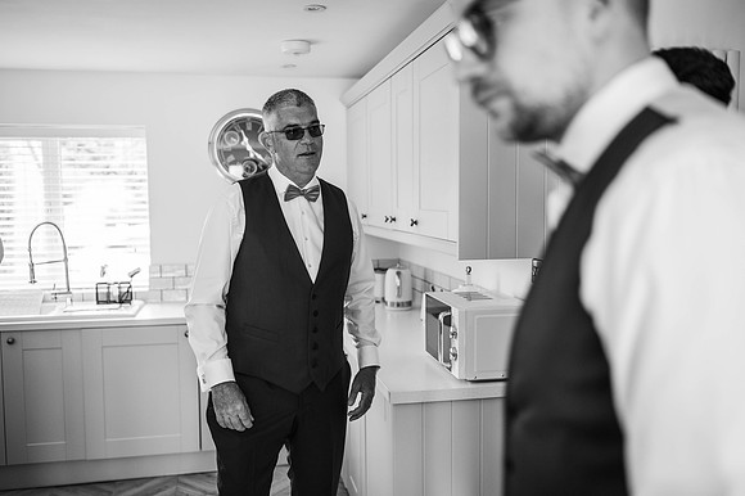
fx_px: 724
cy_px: 248
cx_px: 372
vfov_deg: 37.8
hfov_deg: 54.5
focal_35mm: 35
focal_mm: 35
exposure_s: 1/200
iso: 180
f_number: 2
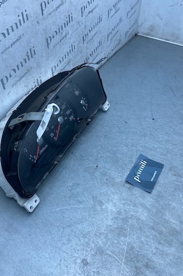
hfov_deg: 36.8
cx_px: 82
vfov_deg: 53.1
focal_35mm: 36
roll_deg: -4.2
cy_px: 128
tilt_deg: -40.8
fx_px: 275
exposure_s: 1/898
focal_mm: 4.25
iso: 32
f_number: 1.8
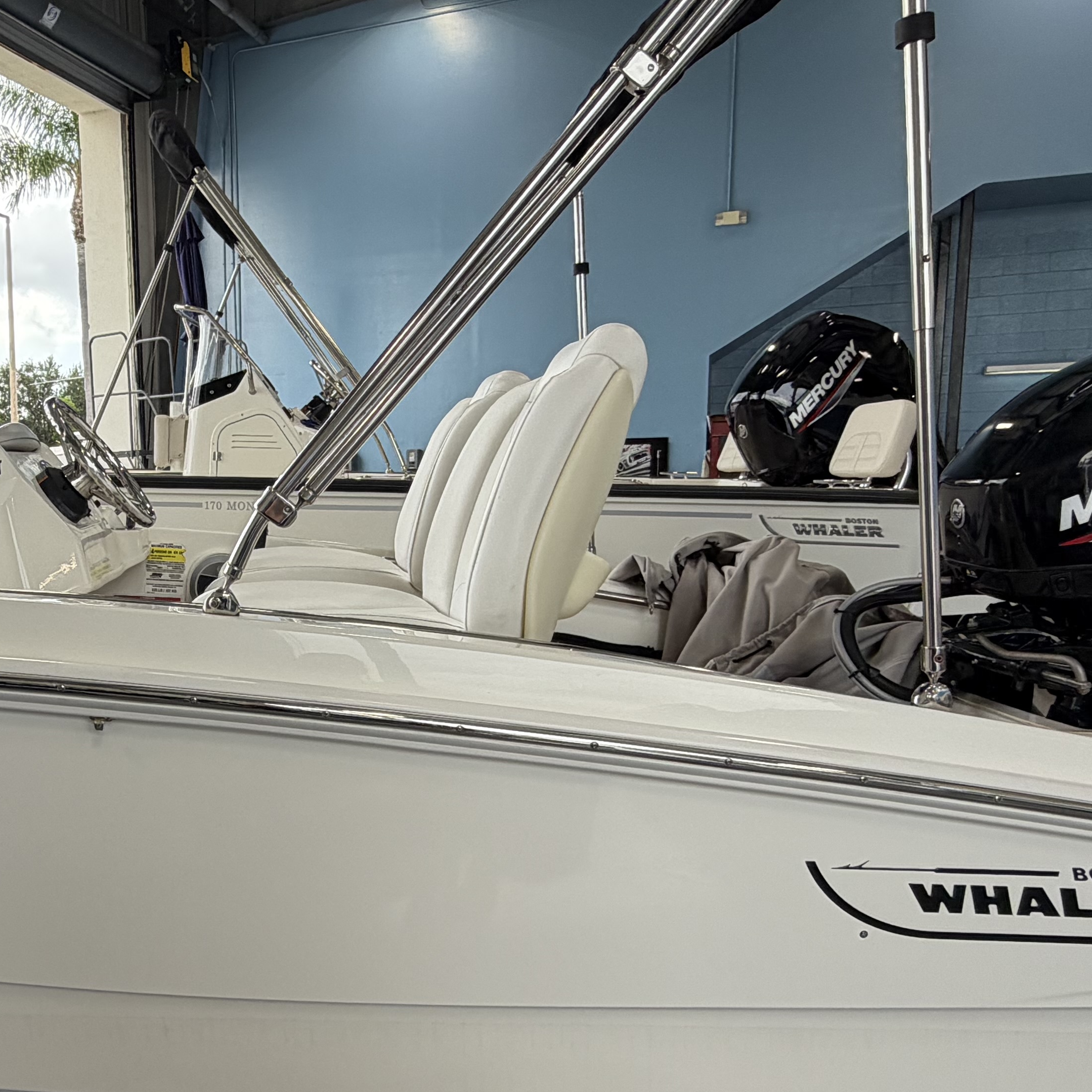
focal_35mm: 32
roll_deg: +2.3
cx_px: 259
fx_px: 1142
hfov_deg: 48.9
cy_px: 632
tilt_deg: -8.3
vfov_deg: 50.9
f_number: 2.2
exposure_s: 1/217
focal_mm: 2.22
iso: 40
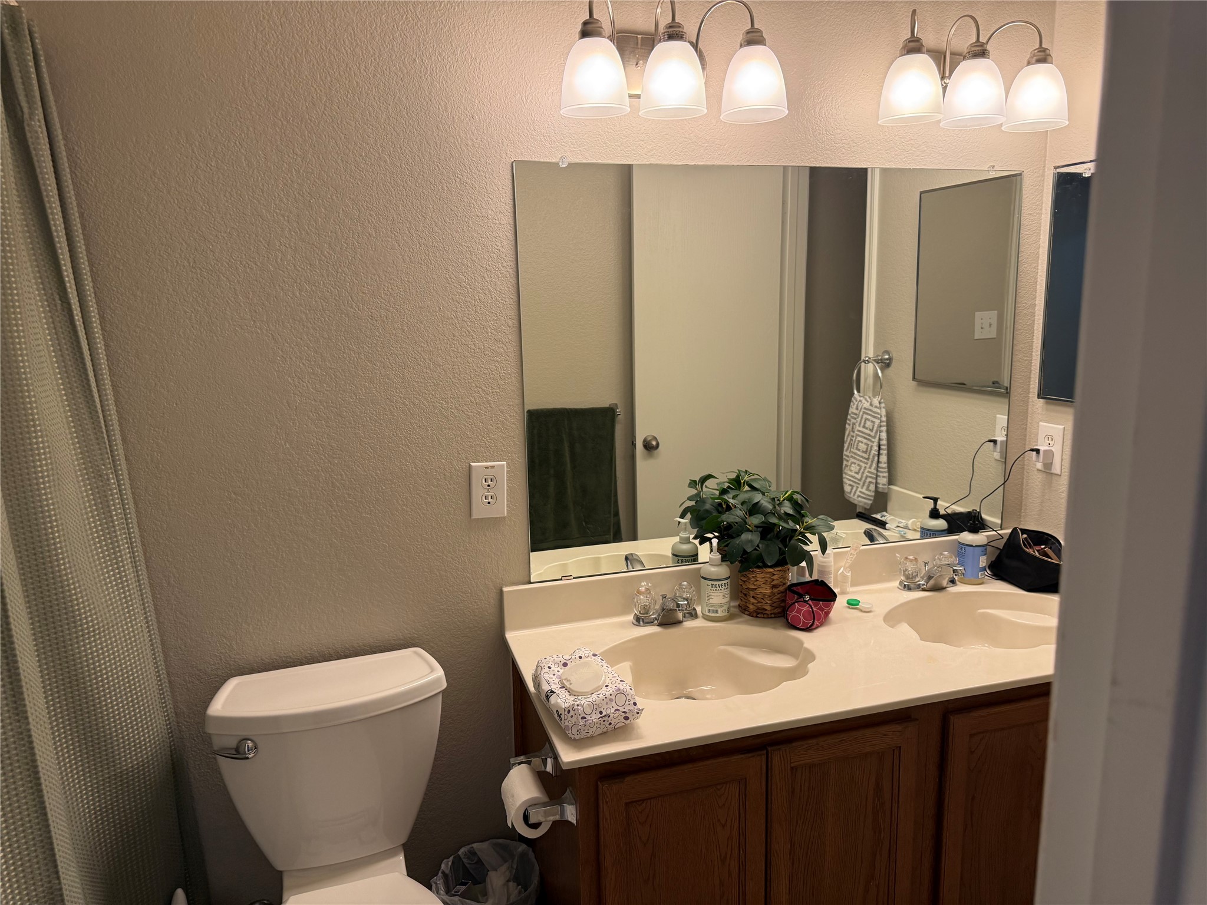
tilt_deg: -7.8
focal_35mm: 24
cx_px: 604
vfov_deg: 56.8
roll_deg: +1.3
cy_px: 452
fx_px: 837
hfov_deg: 71.6
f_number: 1.78
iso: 160
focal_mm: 6.76
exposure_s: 1/120
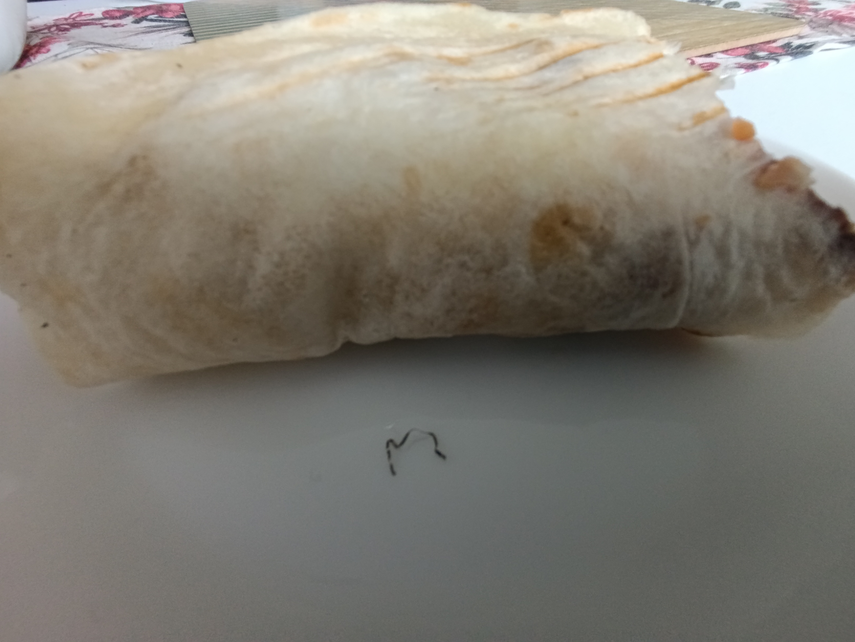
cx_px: 428
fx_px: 395
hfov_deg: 94.5
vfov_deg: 78.1
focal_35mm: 16
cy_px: 321
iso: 200
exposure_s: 1/100
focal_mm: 1.65
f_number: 2.2
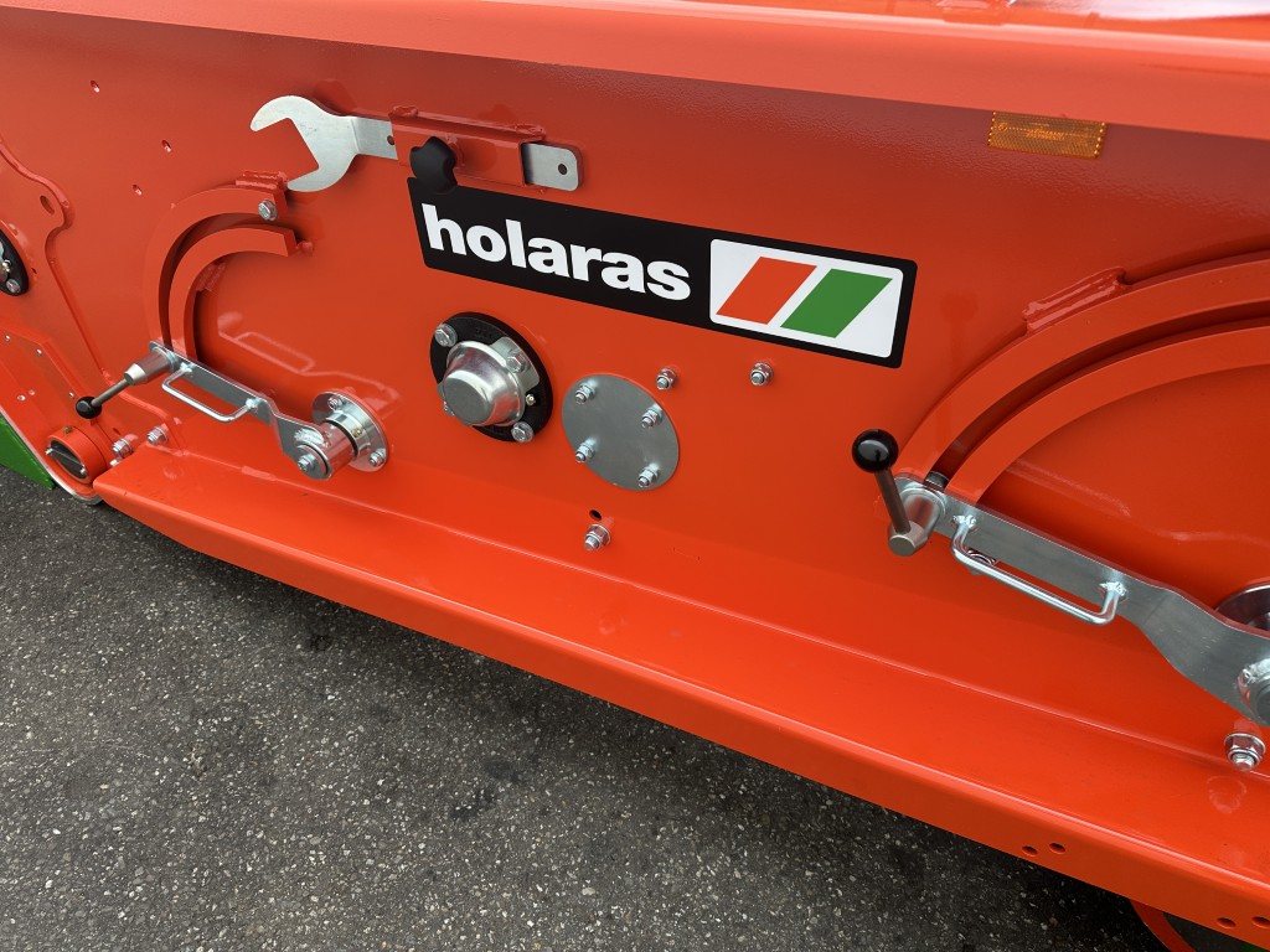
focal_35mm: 24
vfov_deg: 56.8
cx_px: 635
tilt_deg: -39.7
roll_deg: -3.5
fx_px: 881
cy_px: 476
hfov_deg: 71.6
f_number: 1.78
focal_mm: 6.86
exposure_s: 1/280
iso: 80
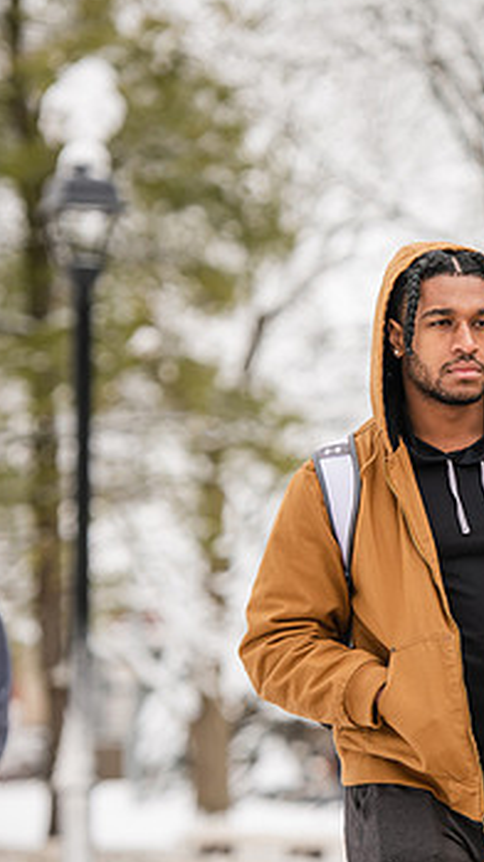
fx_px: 5368
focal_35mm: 235
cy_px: 438
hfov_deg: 5.1
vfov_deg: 9.2
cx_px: 546
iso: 160
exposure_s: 1/400
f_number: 3.2
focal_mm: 135
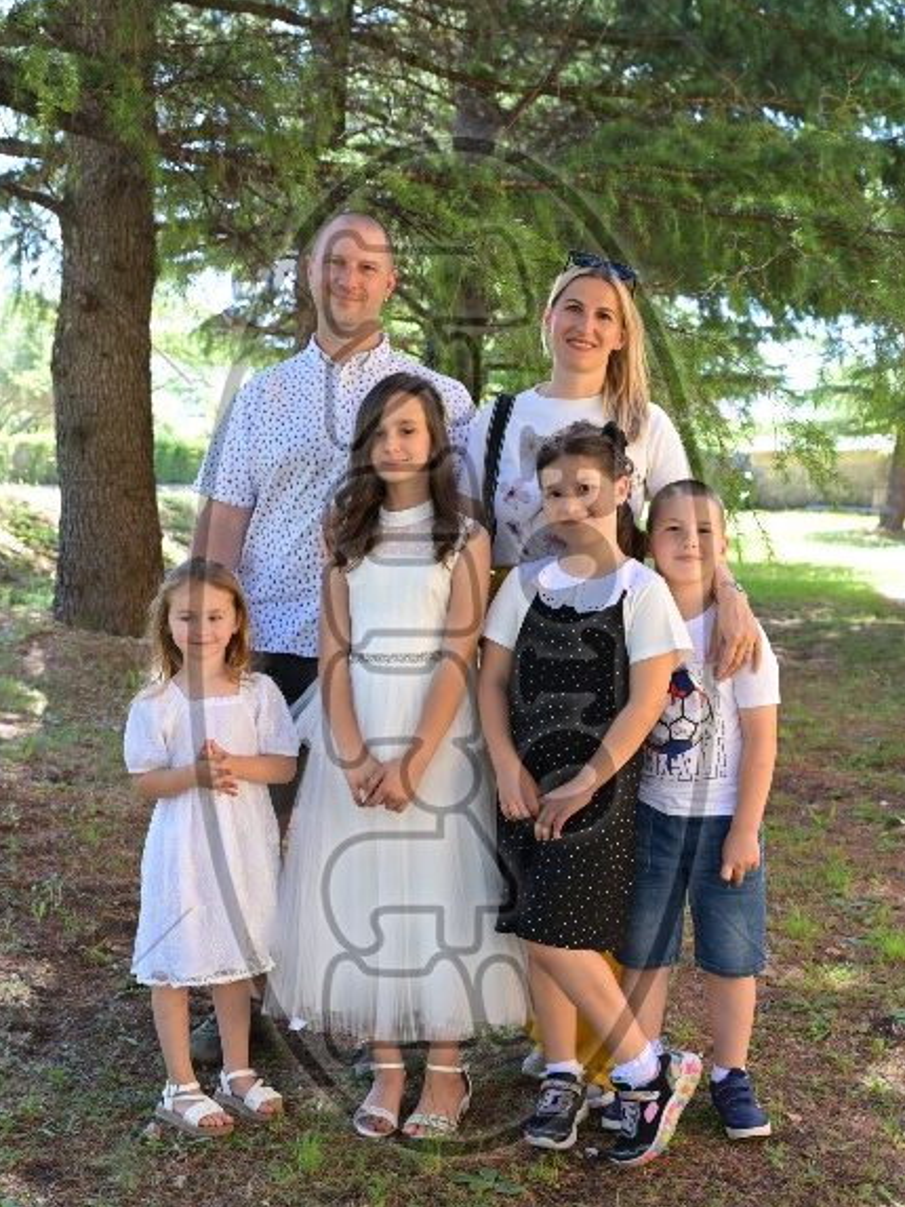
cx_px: 451
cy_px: 647
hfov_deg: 30.3
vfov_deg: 39.6
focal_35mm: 48
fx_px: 1673
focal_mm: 44
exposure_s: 1/160
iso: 640
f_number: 5.6
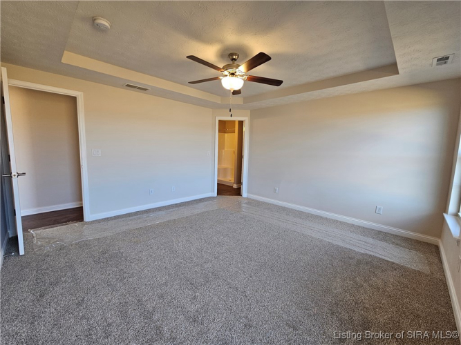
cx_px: 230
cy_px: 172
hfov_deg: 106.2
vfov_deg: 89.9
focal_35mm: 13
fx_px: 173
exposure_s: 1/60
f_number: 2.2
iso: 64
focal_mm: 2.2
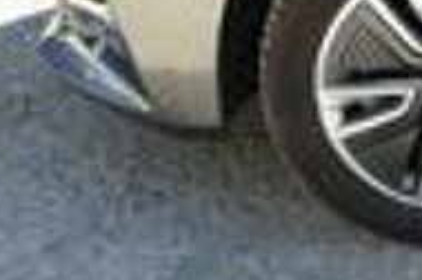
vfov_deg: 14.1
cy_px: 39
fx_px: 1123
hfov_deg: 20.3
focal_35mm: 96
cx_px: 462
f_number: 3.1
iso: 125
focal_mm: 13.97
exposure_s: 1/320
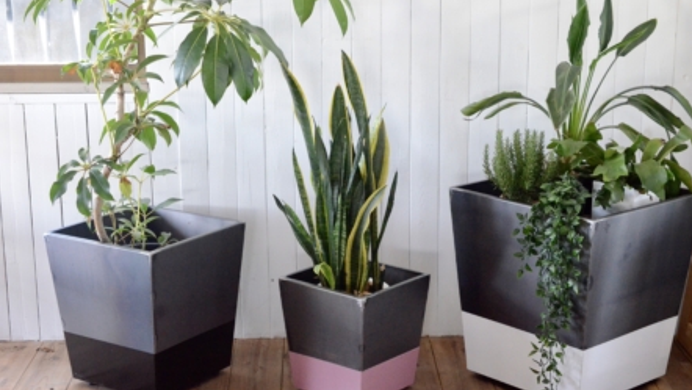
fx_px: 1175
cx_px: 349
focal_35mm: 64
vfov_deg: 18.8
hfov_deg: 32.8
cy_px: 226
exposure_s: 1/80
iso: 5000
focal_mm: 40
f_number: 5.6
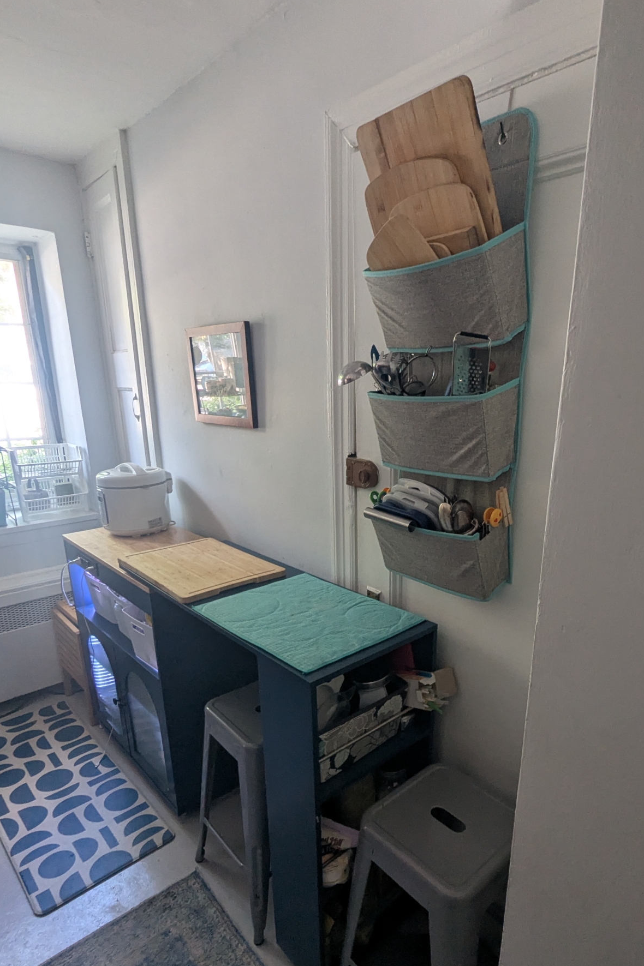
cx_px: 366
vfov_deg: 83.5
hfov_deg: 61.7
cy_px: 550
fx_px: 537
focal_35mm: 20
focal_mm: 2.35
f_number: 2.2
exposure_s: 1/26
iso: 146
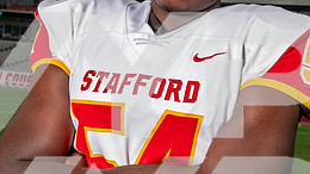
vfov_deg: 12.6
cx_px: 181
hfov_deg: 22.2
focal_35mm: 96
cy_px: 76
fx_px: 789
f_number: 9
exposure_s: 1/250
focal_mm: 41
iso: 100
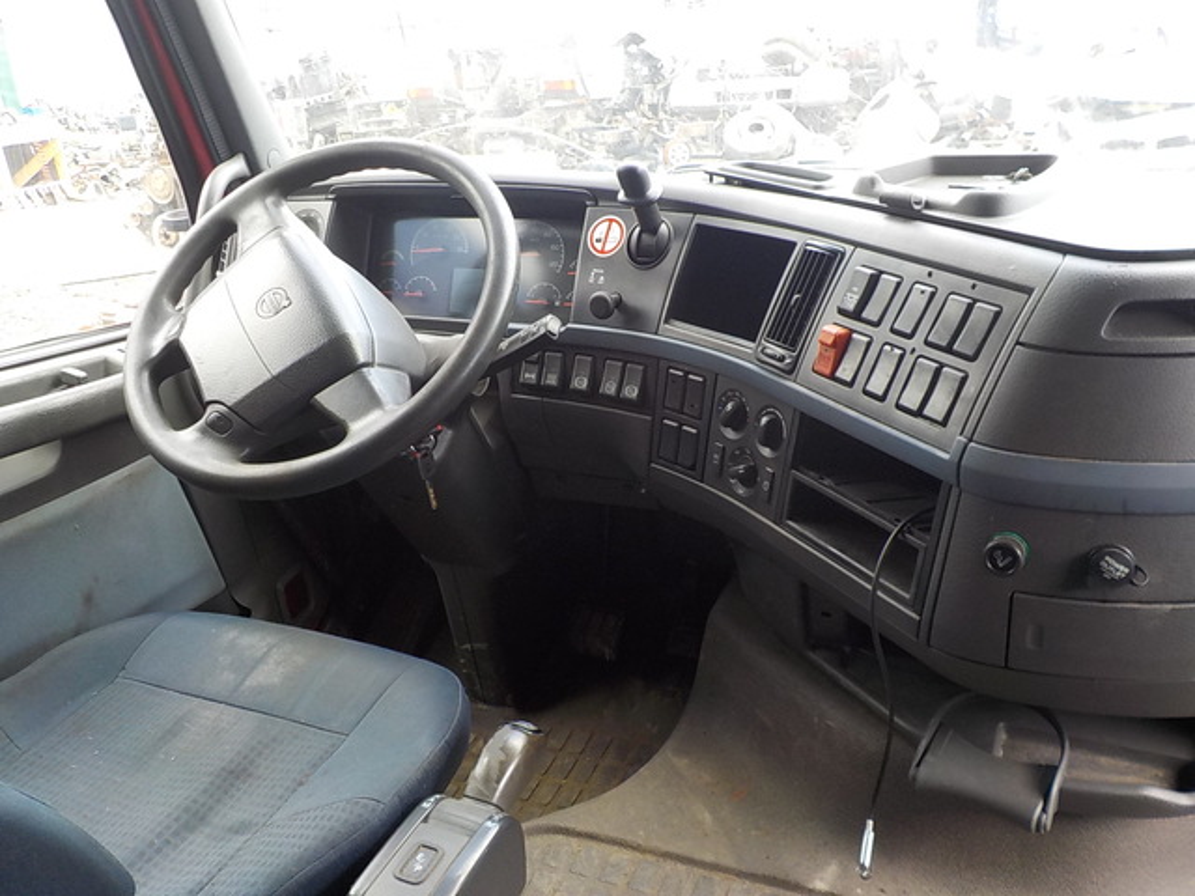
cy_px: 448
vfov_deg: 46.8
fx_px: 1036
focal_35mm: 30
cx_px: 598
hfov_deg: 60.0
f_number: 3.3
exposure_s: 1/40
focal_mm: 4.1
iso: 125
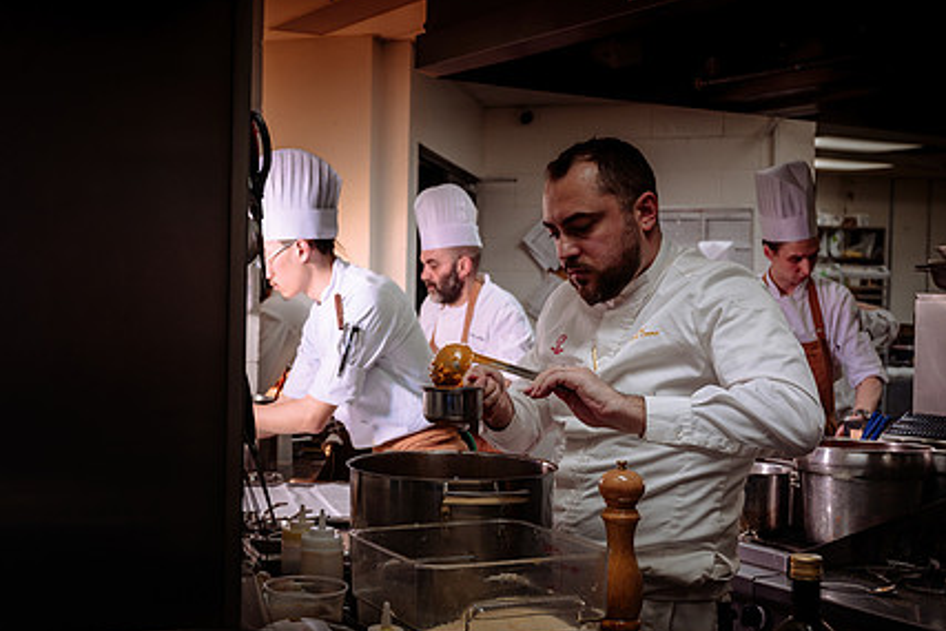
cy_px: 343
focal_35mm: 49
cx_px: 277
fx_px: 1288
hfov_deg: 39.6
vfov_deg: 27.5
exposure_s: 1/100
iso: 100
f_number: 4
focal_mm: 31
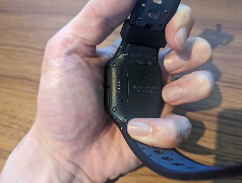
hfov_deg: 71.5
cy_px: 92
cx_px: 121
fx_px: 168
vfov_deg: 56.9
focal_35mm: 24
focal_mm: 6.81
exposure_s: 1/43.1
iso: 2657
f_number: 1.85
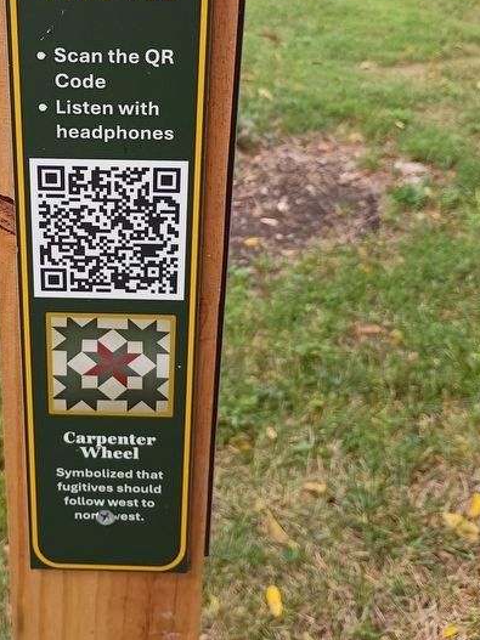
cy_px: 157
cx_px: 128
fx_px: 814
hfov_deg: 32.3
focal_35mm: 44
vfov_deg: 41.6
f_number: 1.8
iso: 105
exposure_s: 1/120
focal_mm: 4.27
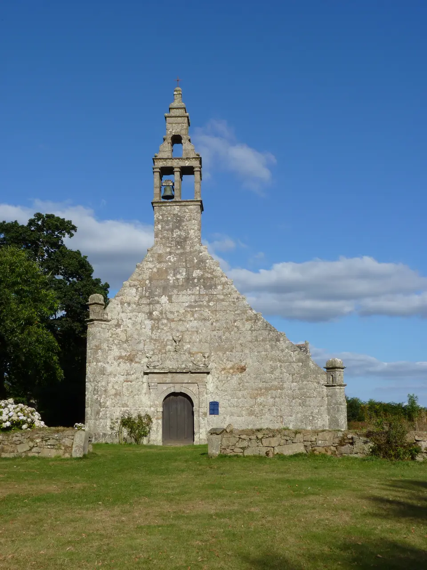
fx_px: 724
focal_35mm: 44
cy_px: 285
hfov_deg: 32.9
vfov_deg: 42.9
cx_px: 214
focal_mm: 7.8
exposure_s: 1/500
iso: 80
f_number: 5.6
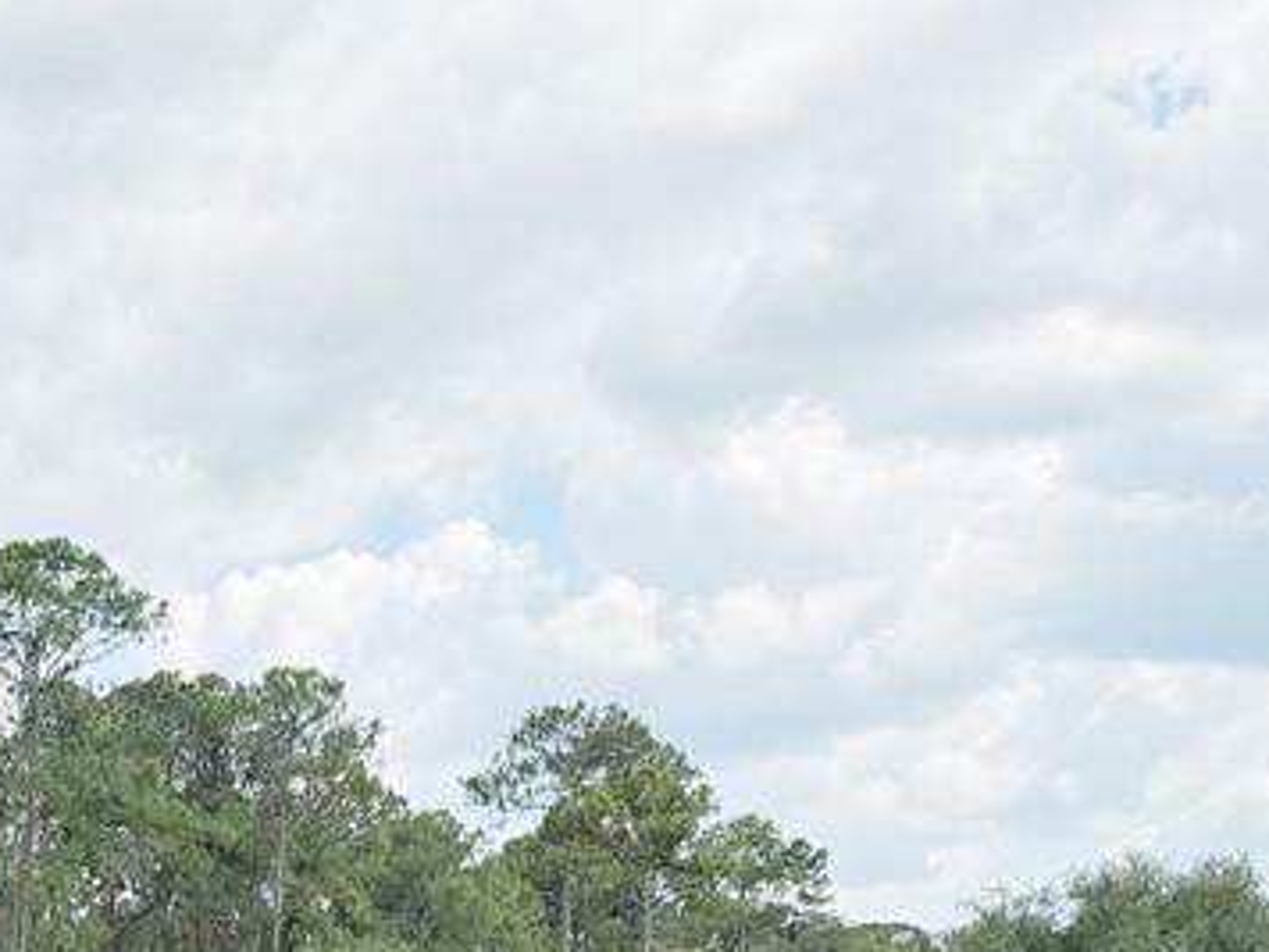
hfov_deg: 25.8
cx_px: -160
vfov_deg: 19.8
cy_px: 1191
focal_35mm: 69
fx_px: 2529
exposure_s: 1/4405
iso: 80
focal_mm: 6.76
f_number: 1.78
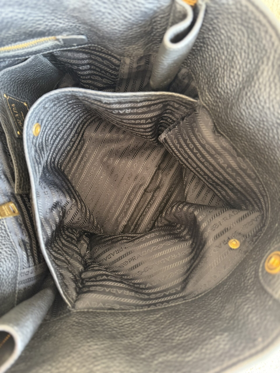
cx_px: 140
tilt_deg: -81.3
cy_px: 186
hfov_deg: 56.8
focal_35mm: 24
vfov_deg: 71.6
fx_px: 259
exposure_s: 1/43
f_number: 1.78
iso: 800
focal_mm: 6.76
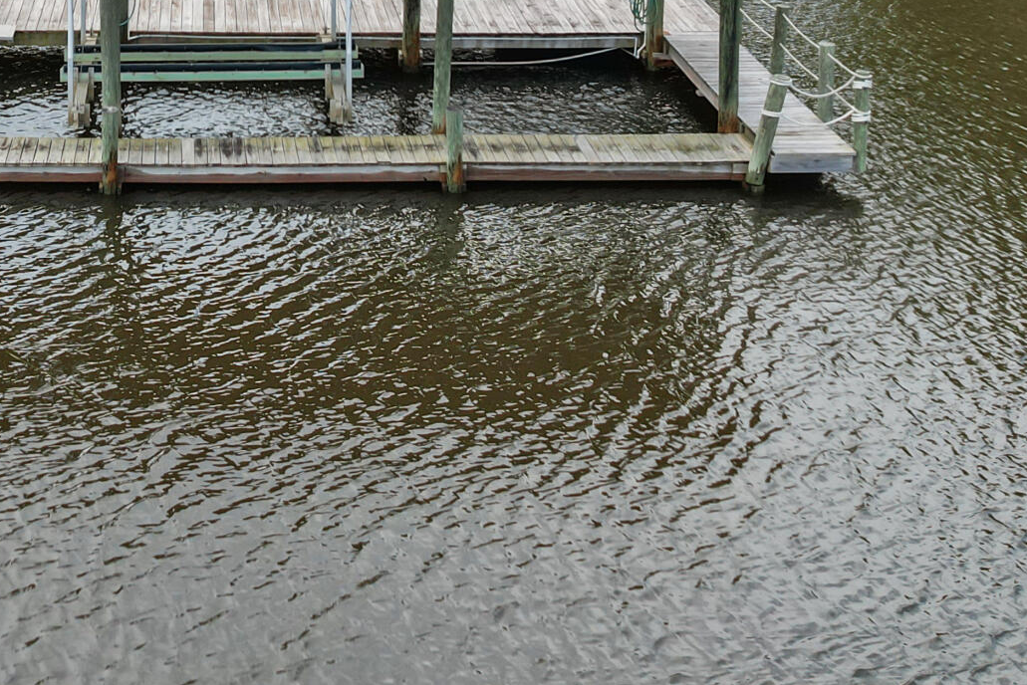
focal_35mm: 64
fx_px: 1826
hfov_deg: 30.9
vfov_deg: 19.9
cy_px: -149
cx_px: 260
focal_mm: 8.38
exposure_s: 1/1000
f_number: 2.8
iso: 100
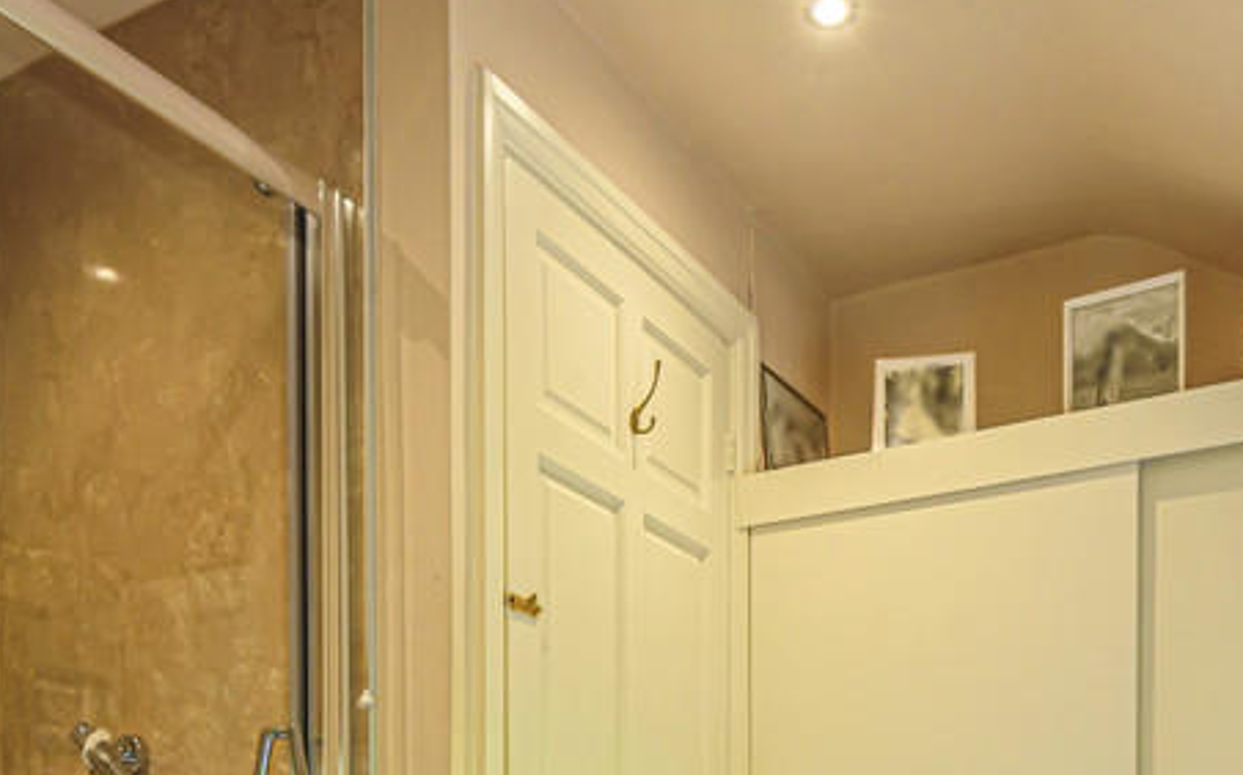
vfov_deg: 29.6
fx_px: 1253
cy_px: 926
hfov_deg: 52.5
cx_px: 734
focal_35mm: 37
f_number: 8
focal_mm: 16
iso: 250
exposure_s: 1/40
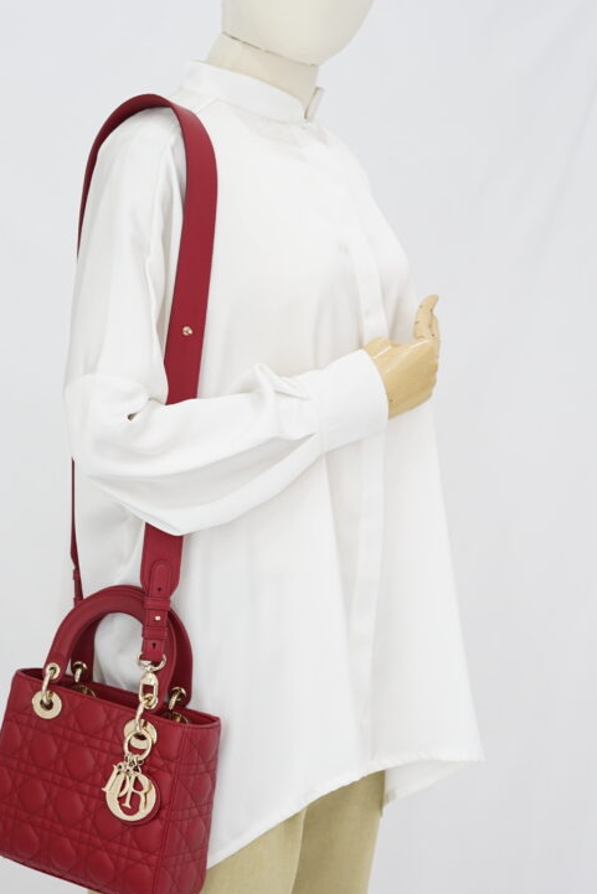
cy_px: 522
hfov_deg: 19.2
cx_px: 236
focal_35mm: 71
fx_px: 1765
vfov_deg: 28.4
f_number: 6.3
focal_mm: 50
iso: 640
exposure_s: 1/8
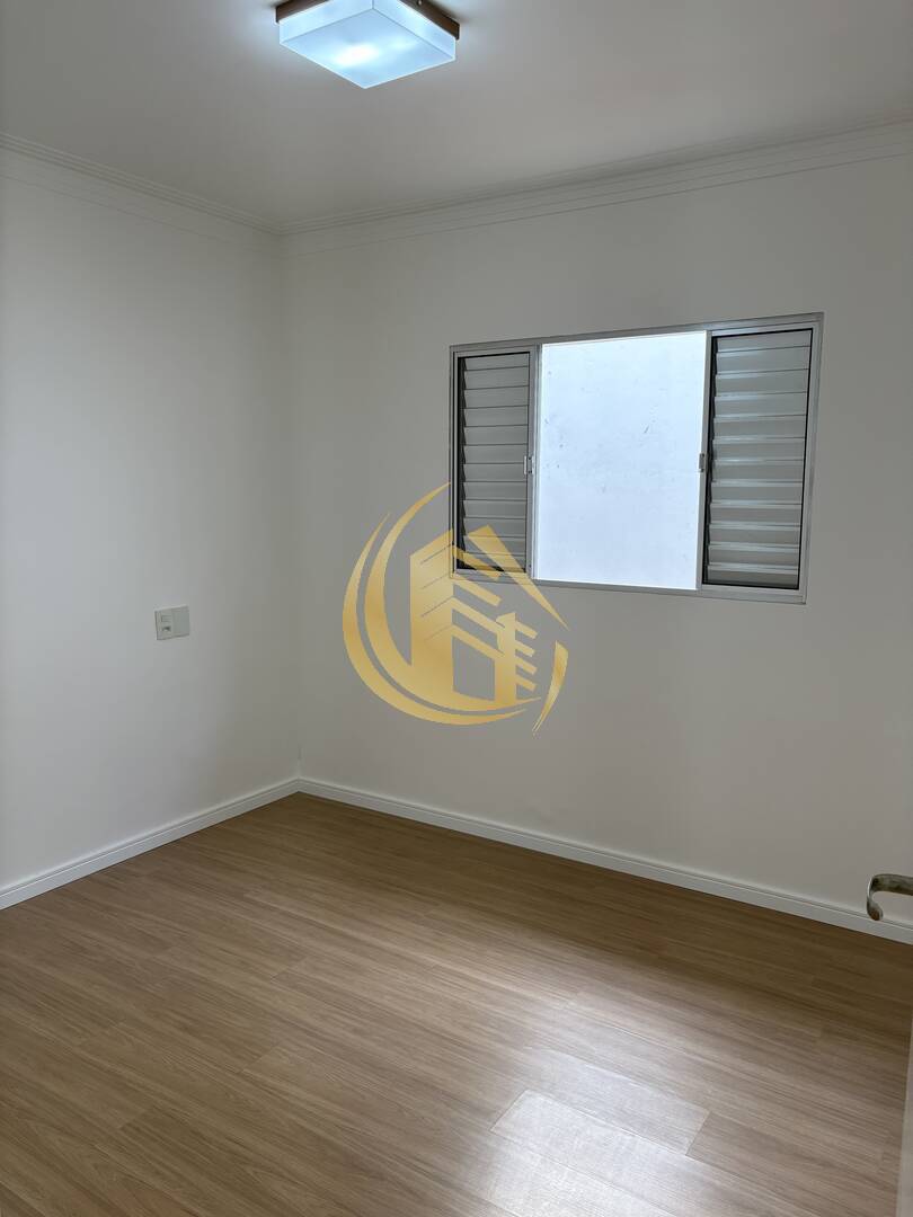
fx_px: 914
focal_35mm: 26
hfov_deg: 53.1
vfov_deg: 67.3
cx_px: 456
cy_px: 608
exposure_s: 1/250
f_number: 1.6
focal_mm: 5.96
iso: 64
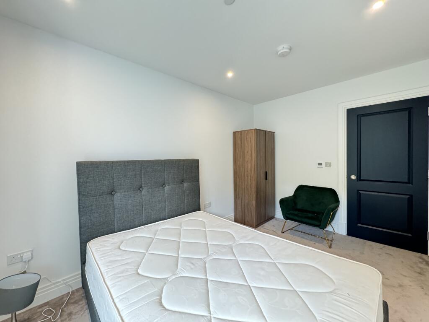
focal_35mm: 14
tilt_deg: -1.0
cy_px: 161
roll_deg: +0.9
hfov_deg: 102.1
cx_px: 214
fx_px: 174
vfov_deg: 85.7
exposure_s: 1/50
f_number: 2.2
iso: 320
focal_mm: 2.22
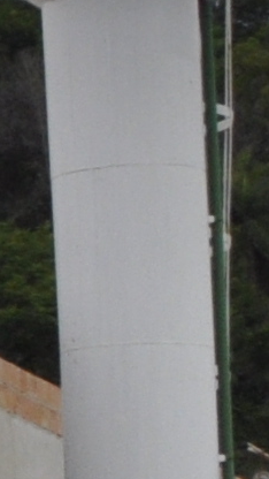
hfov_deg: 3.1
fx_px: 3690
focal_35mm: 291
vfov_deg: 7.4
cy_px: 339
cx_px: -2046
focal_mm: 18
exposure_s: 1/640
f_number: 13
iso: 640
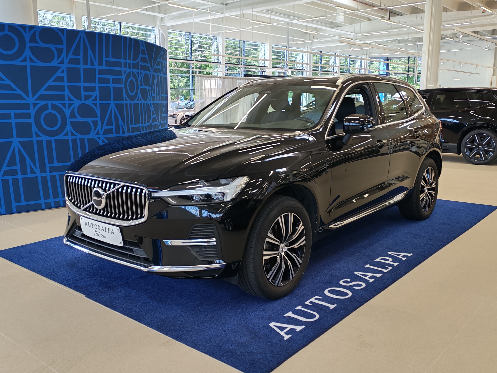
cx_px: 248
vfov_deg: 41.8
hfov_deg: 54.0
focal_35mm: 34
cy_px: 186
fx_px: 488
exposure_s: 1/100
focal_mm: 6.12
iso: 122
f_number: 1.9
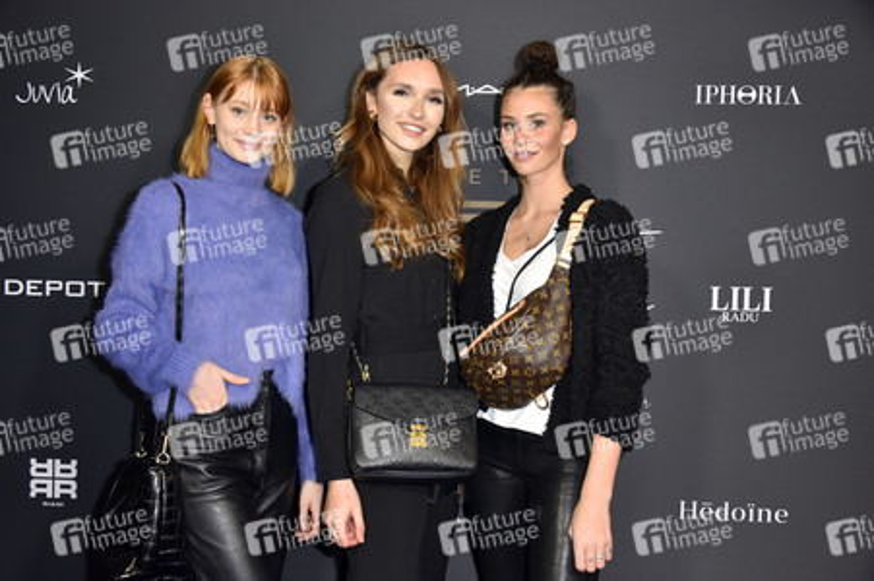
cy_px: 290
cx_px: 437
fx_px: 849
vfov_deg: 37.8
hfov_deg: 54.5
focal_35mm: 35
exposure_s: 1/80
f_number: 5.6
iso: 1000
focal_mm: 35
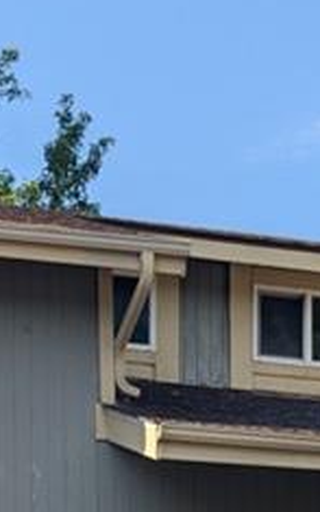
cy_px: 965
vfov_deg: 11.2
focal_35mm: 173
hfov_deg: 7.5
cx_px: 374
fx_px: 2413
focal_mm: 6.9
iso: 20
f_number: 1.68
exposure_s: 1/602
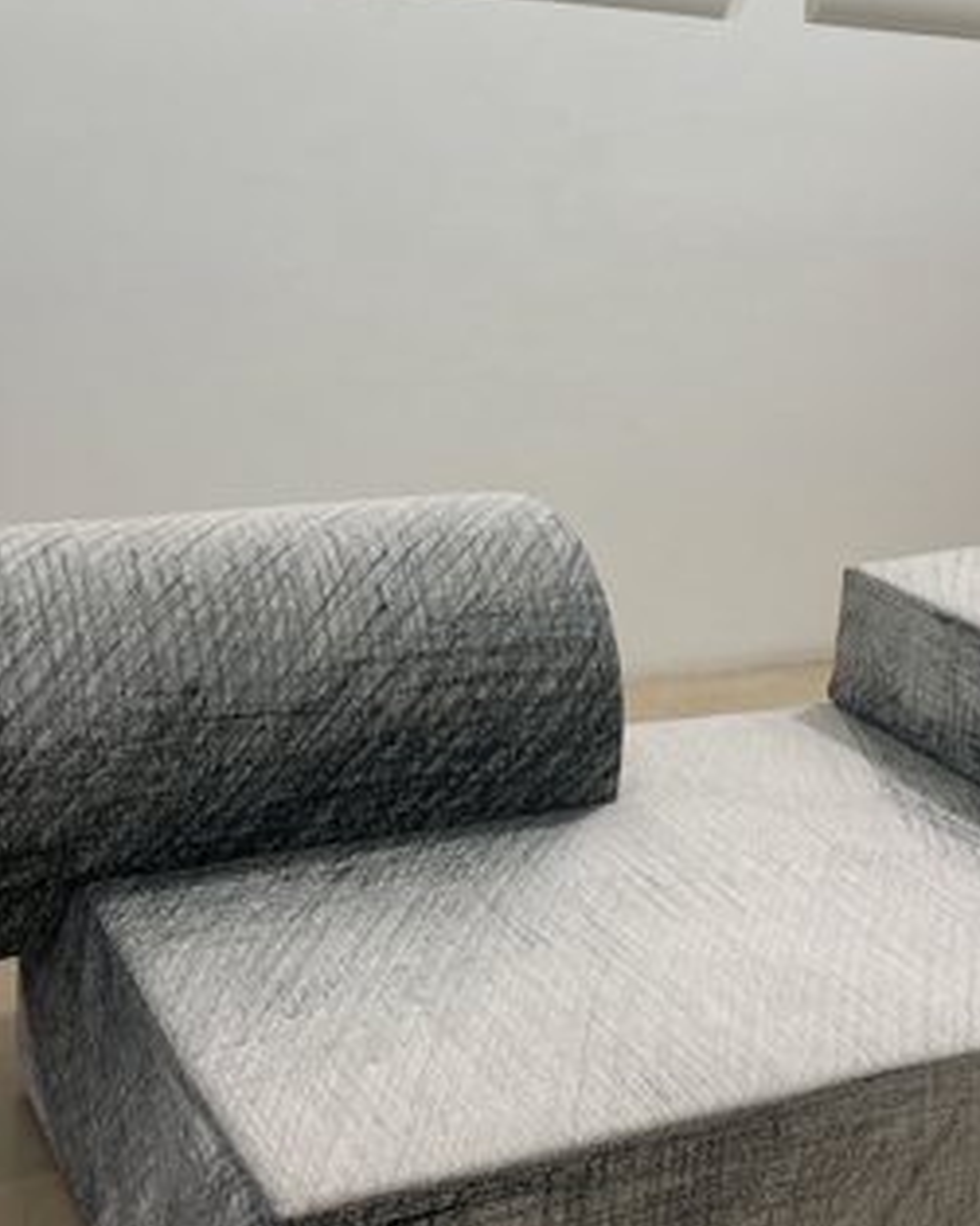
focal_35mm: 51
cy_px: 492
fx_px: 1850
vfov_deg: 36.5
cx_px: 478
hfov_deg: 29.7
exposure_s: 1/120
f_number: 1.6
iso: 40
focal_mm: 4.2
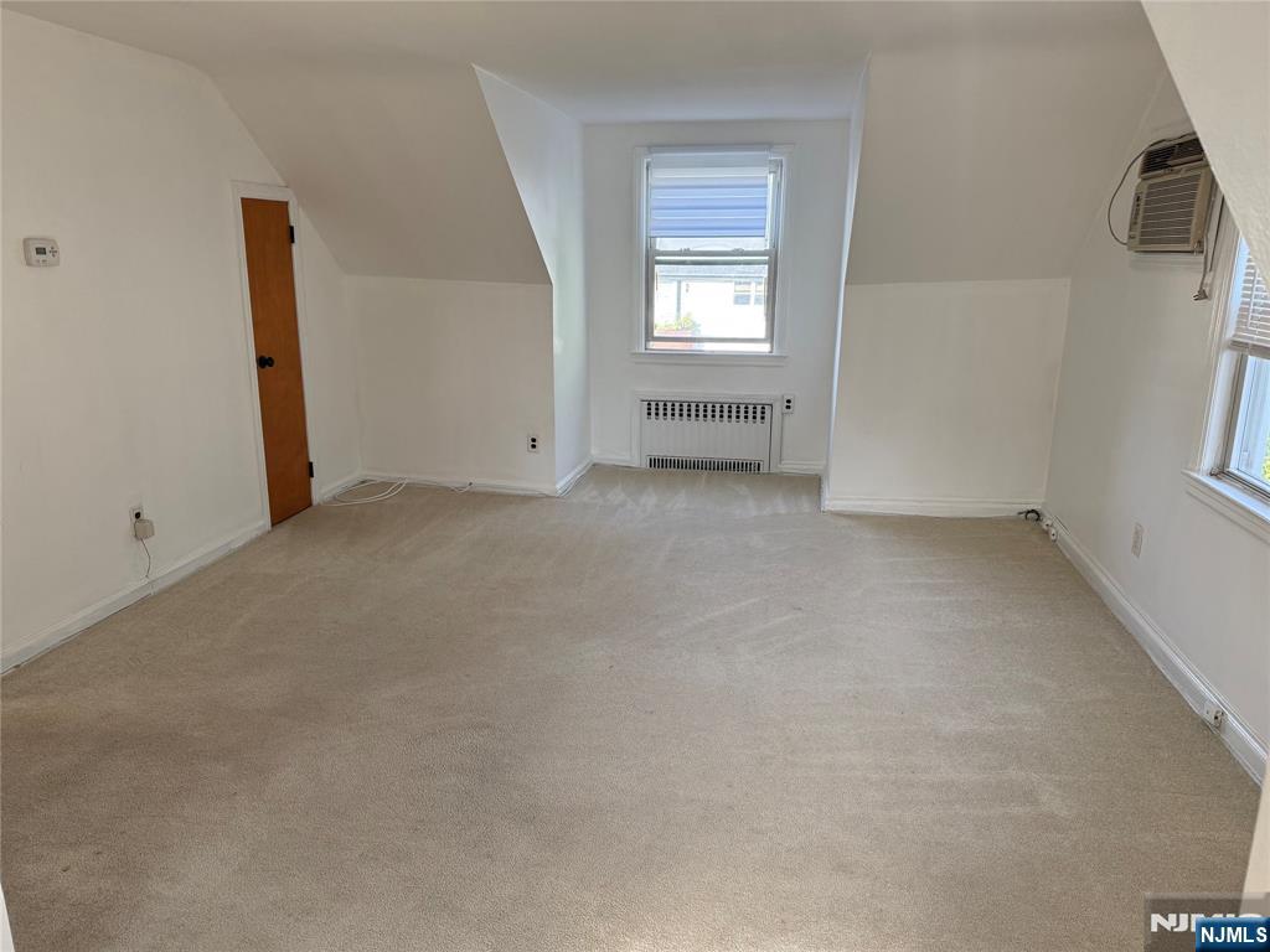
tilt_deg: -14.1
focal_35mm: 24
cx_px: 635
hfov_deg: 71.6
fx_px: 881
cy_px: 476
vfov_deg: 56.8
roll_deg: -0.3
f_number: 1.78
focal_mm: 6.76
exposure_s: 1/230
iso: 160
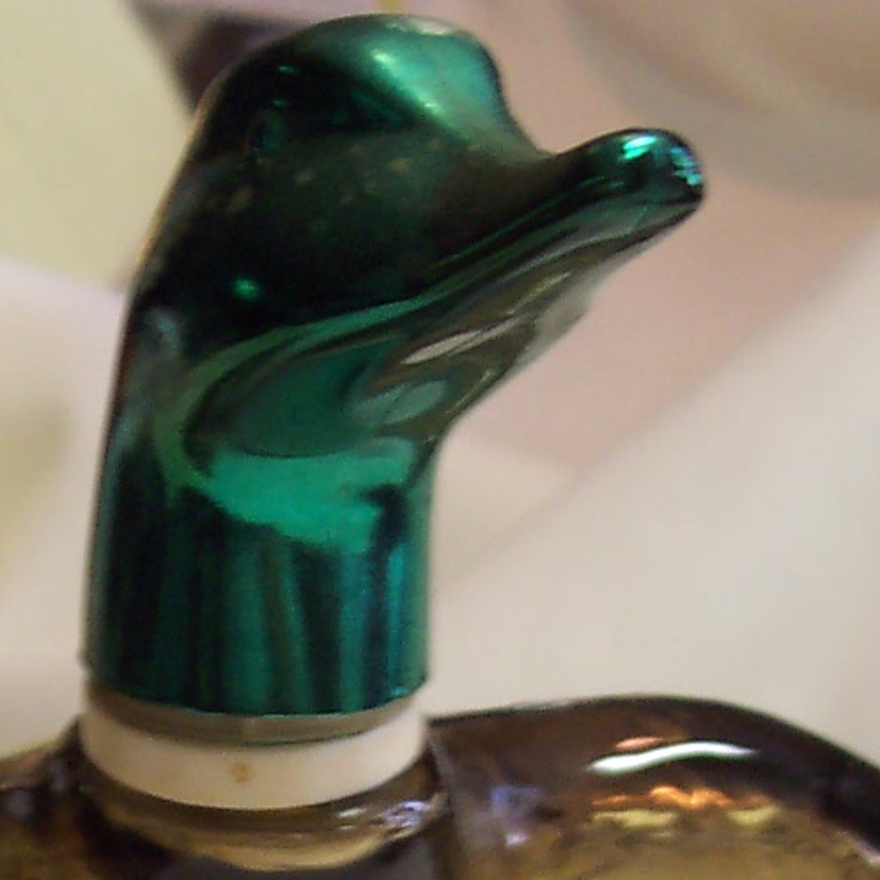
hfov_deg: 15.8
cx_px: 122
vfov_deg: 15.5
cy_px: 981
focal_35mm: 109
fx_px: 3135
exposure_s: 1/30
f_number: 2.8
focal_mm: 5.6
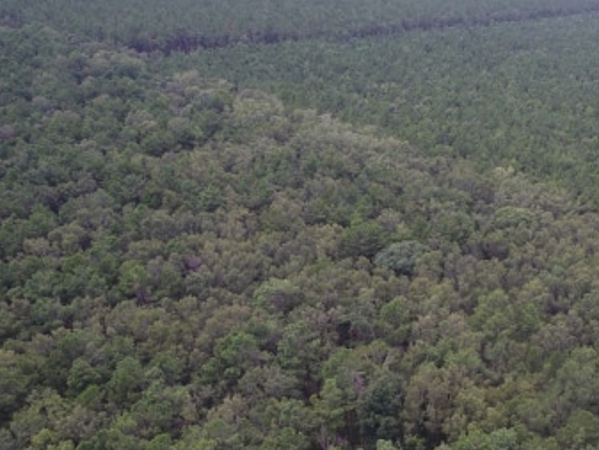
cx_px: 478
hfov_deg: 46.4
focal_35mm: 38
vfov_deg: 36.1
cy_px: 381
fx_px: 658
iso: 100
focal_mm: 3.61
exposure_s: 1/221
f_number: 2.8
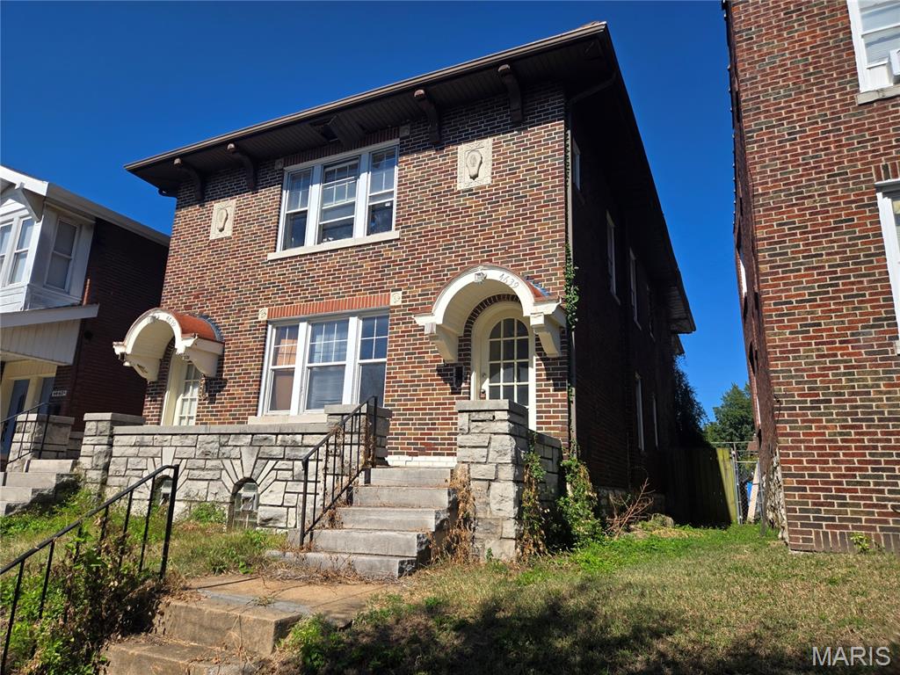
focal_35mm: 23
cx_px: 450
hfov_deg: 73.9
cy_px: 338
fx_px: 598
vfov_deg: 58.9
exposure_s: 1/2032
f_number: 1.8
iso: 25
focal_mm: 5.4
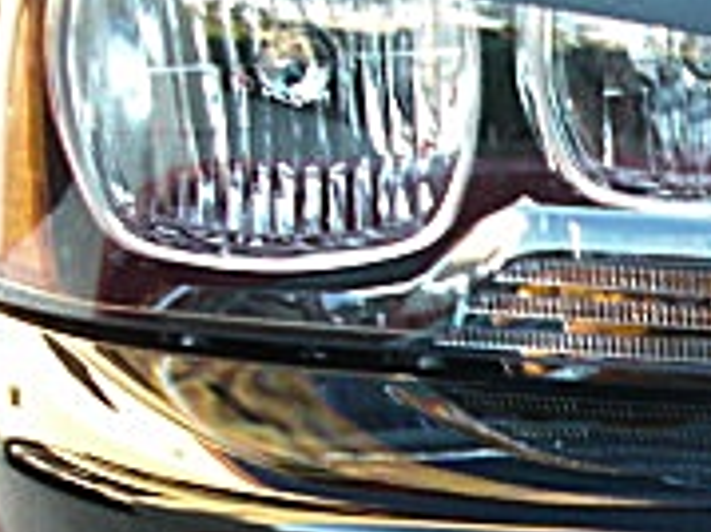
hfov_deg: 14.2
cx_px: 1088
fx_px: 2648
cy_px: 659
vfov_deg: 11.2
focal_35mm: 129
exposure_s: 1/80
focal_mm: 6.3
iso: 200
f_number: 2.8
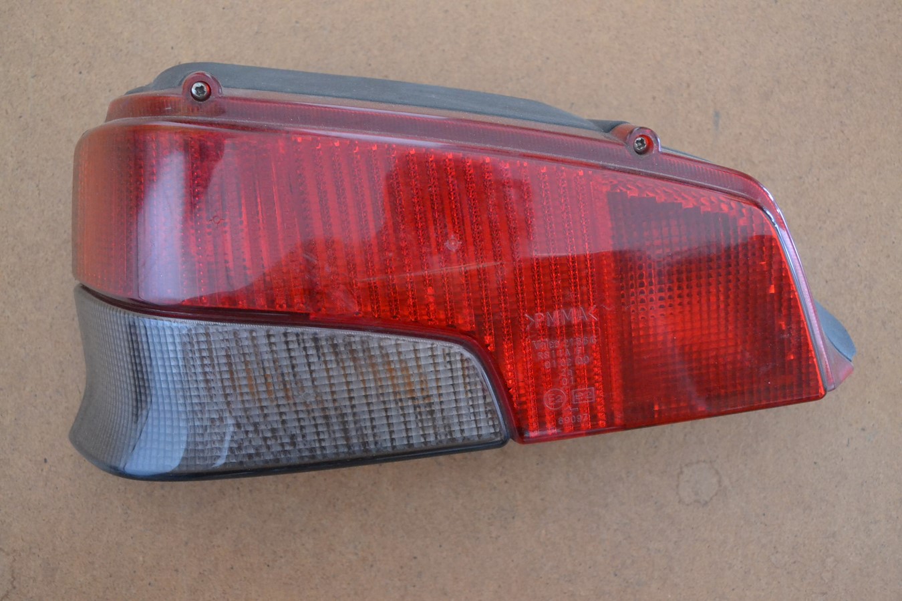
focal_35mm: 48
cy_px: 300
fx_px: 1203
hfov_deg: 41.1
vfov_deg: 28.1
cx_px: 451
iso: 3200
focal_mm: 32
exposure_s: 1/15
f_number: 4.8
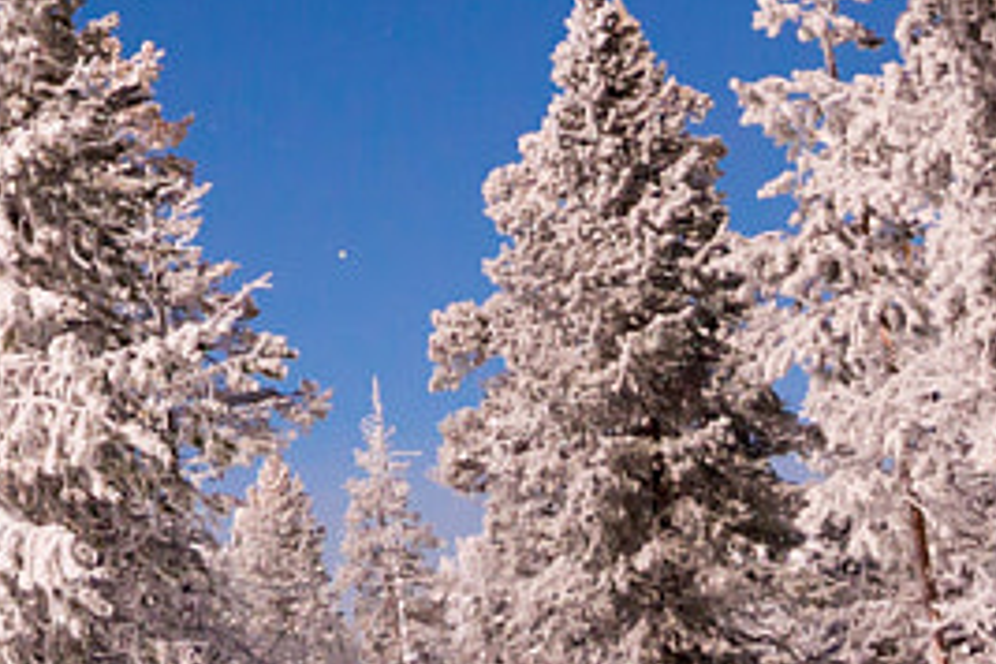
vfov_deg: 10.3
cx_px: -175
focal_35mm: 120
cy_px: -772
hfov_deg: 16.4
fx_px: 3320
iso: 400
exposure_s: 10
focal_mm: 20
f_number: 3.5
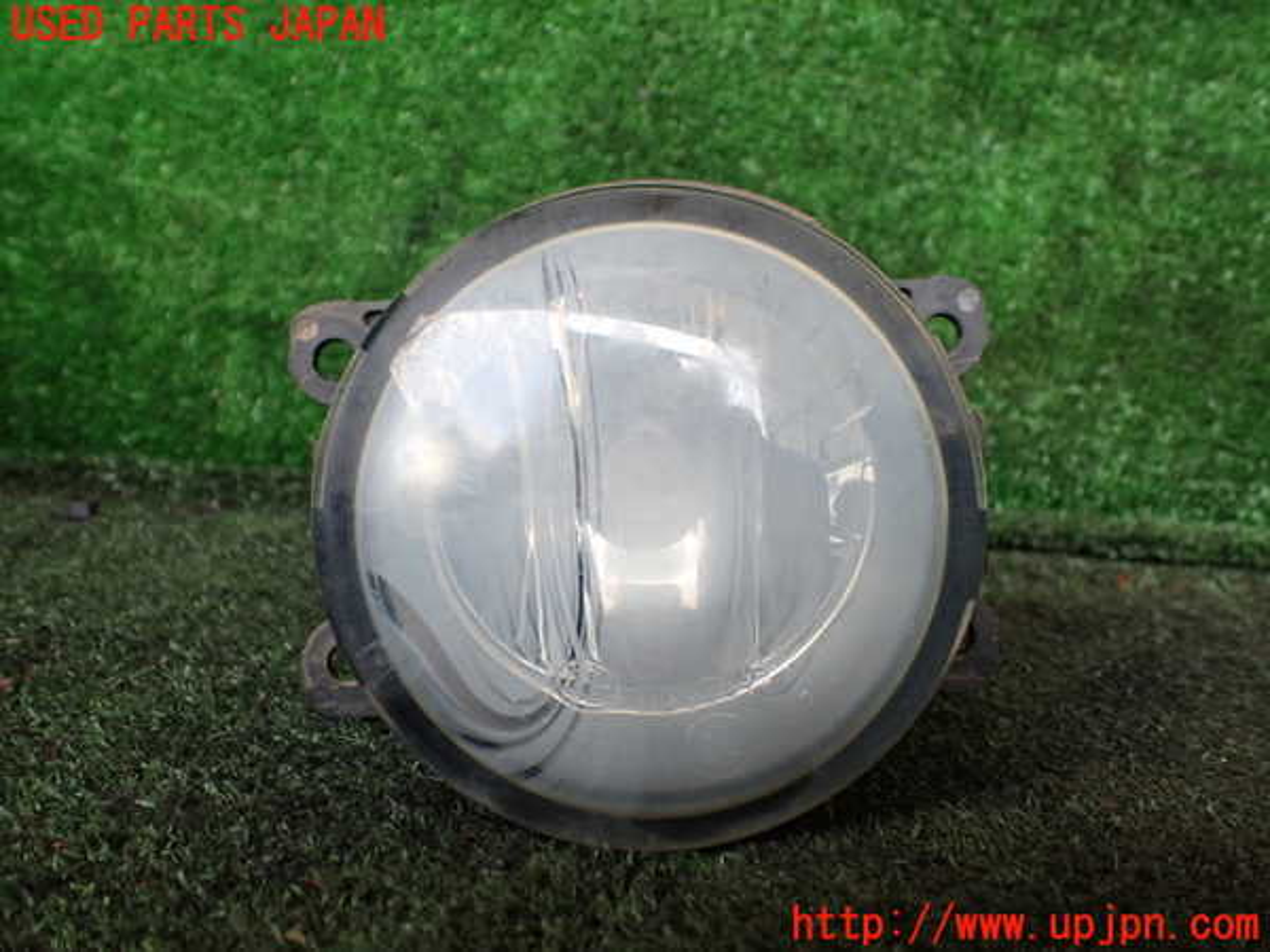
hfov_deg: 60.0
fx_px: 1101
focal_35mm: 30
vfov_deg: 46.8
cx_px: 635
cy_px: 476
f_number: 2.3
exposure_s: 1/125
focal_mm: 5.4
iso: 250
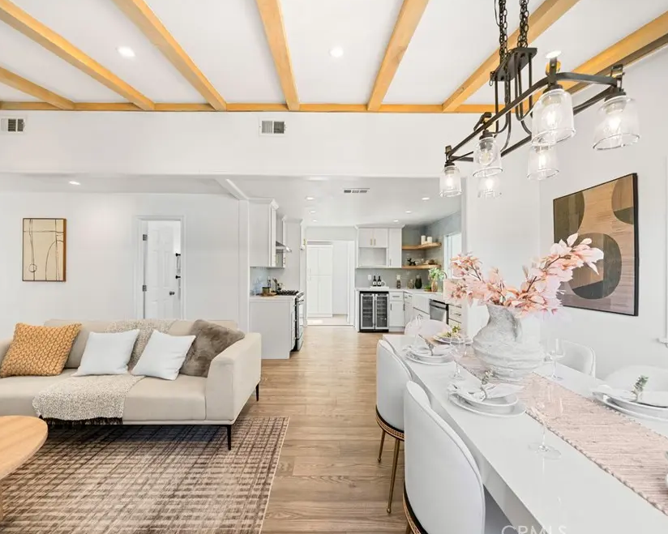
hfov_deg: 100.7
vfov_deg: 88.0
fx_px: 277
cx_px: 324
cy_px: 268
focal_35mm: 14
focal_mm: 12
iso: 100
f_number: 5.6
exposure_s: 1/5
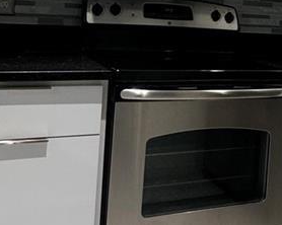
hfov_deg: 31.0
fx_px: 492
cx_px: 236
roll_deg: -2.9
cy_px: 12
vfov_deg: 24.8
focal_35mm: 59
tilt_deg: +0.2
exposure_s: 1/120
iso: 250
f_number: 2.2
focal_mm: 2.22
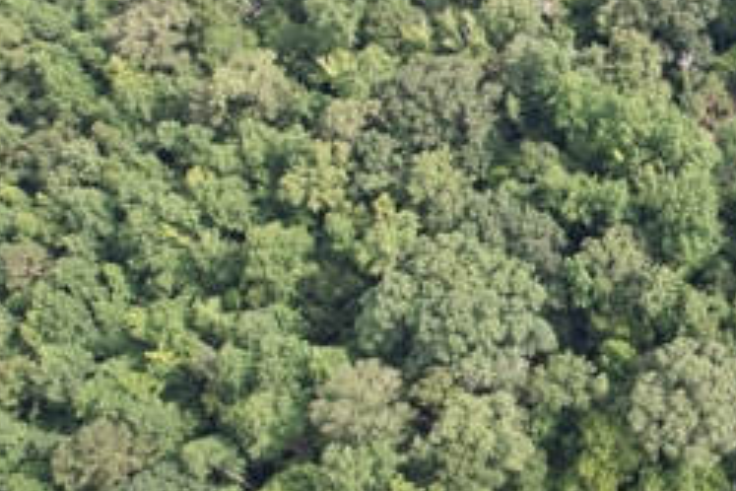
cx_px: 863
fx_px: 1083
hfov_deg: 31.9
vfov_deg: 25.5
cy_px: 189
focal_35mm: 53
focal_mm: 8.38
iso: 110
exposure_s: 1/350
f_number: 2.8
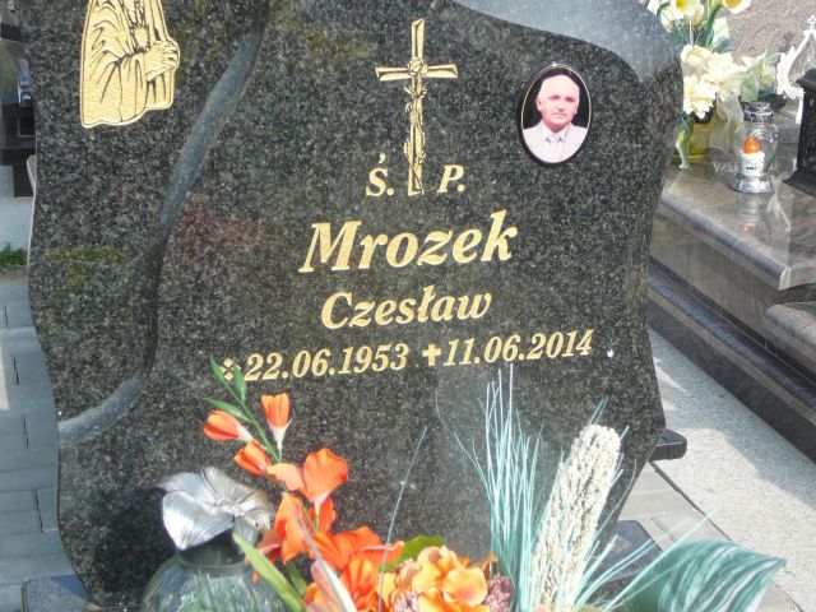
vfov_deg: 20.7
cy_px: 306
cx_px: 408
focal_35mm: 71
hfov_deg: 27.4
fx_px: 1674
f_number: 3.7
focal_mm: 10.5
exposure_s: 1/400
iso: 80
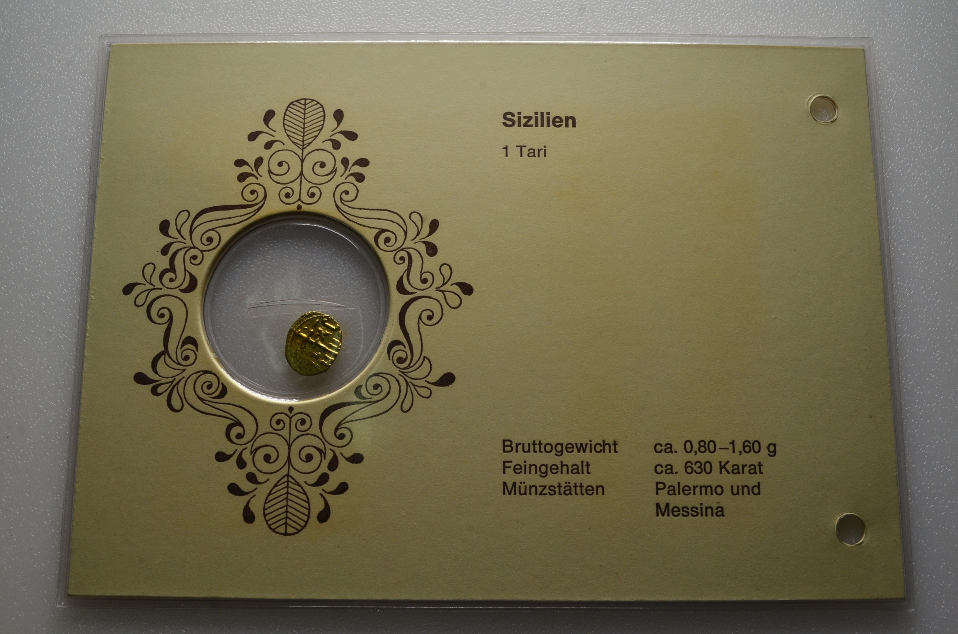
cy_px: 317
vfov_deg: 34.1
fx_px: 1036
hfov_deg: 49.6
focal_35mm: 39
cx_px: 479
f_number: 14
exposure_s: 1/250
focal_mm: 26
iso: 400
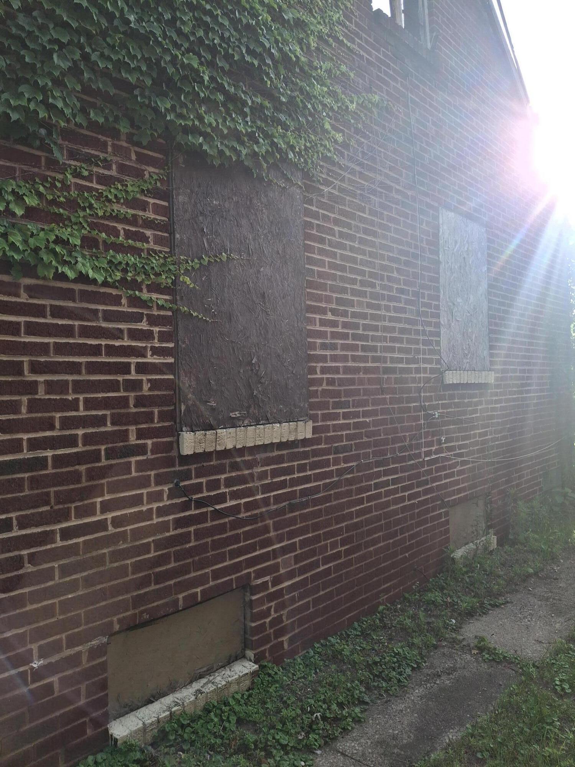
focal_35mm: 25
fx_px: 554
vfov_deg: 69.4
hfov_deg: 54.9
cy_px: 384
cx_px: 288
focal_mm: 4.69
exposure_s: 1/894
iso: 32
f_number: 1.8
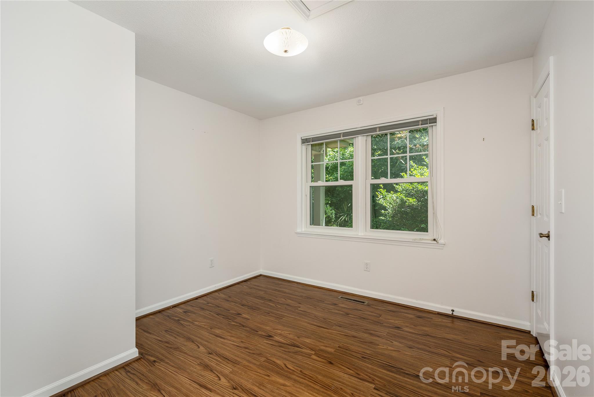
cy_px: 198
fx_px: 248
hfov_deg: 100.4
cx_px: 297
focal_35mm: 15
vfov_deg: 77.4
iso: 320
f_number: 7.1
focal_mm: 15
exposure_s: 1/200
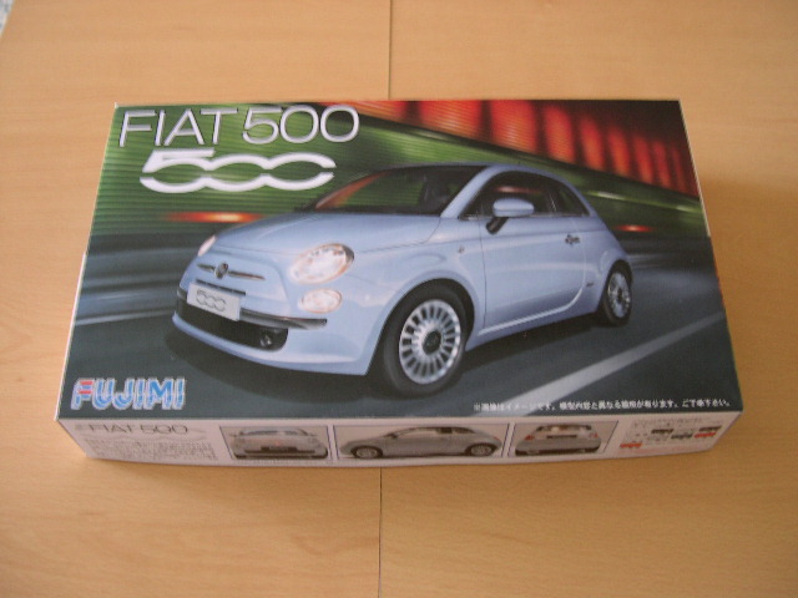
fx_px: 876
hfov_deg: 49.0
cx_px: 399
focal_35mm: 38
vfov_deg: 37.7
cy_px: 299
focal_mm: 8
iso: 100
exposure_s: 1/3.7
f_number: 2.8
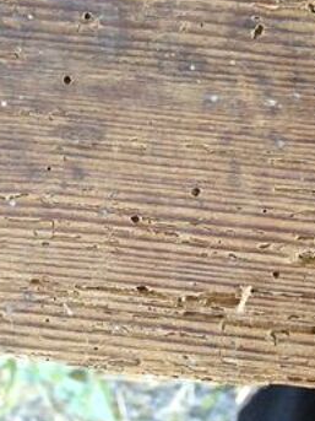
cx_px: 25
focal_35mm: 136
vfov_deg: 12.9
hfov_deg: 10.8
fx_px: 1651
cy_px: -379
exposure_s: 1/24
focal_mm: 4.28
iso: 50
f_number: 2.4
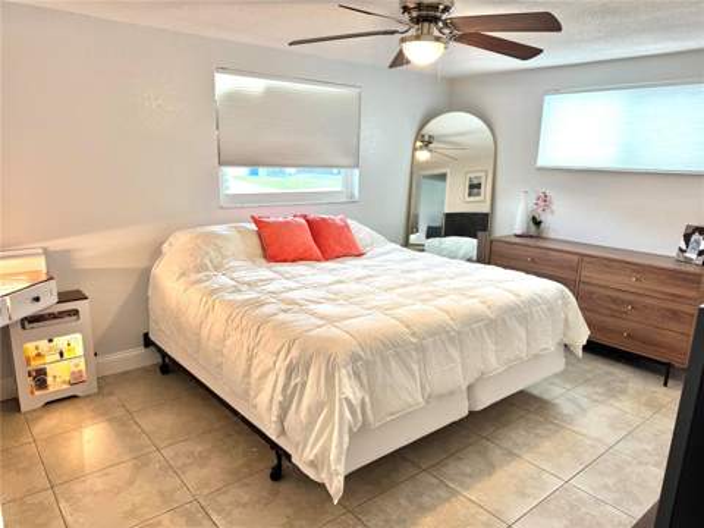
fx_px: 488
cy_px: 264
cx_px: 352
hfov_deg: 71.6
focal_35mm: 24
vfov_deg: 56.8
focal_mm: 6.76
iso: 125
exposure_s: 1/60
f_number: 1.78
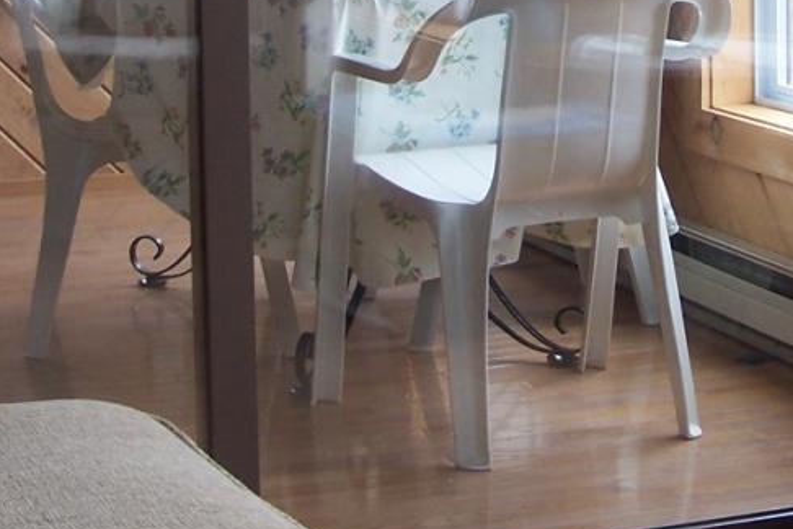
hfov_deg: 19.5
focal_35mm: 104
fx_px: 2291
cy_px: -127
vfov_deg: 12.8
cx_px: 571
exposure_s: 1/60
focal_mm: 6.3
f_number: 2.8
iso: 80
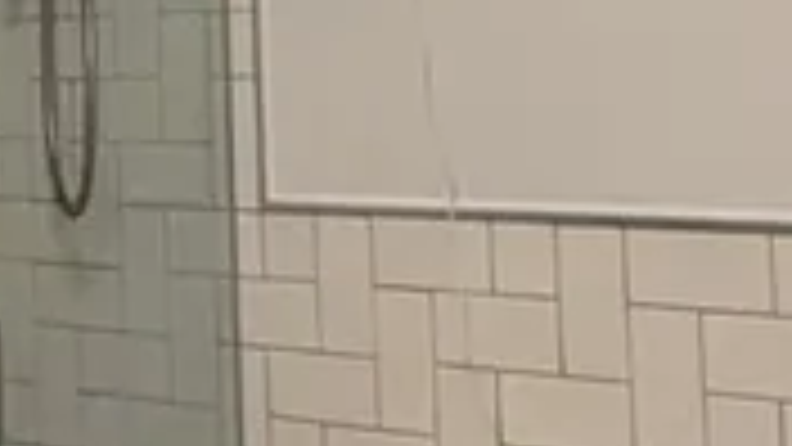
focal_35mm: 78
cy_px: -106
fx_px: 1638
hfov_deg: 25.5
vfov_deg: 14.9
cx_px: -40
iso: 320
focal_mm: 2.22
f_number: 2.2
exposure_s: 1/121
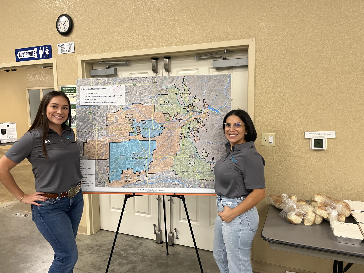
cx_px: 182
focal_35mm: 26
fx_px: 273
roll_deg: +0.9
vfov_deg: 53.1
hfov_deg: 67.3
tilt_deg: -6.5
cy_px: 136
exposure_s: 1/60
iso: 200
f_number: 1.6
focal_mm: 5.1
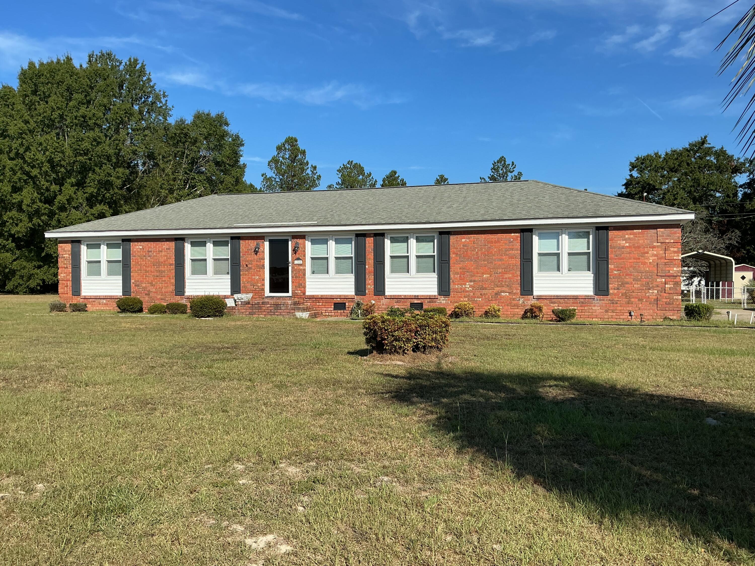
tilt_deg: +0.7
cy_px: 283
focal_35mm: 29
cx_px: 378
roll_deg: -0.9
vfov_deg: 48.2
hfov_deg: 61.7
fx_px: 633
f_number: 1.8
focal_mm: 3
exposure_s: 1/2058
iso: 25
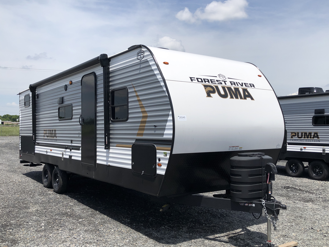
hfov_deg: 52.6
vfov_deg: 40.7
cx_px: 151
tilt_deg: -1.8
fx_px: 333
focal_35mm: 35
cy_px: 128
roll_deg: -0.6
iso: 20
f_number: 1.8
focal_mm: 3.99
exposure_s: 1/3436
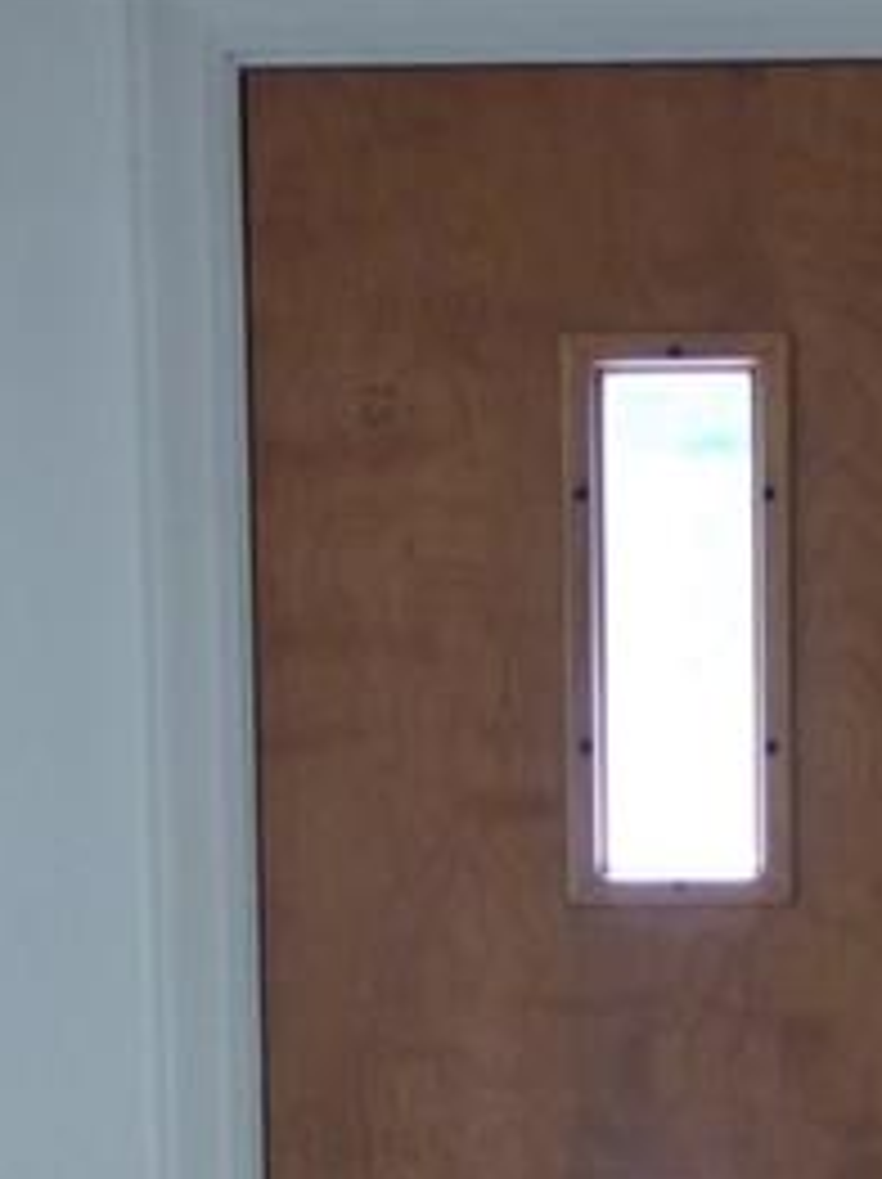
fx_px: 4492
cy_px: 1701
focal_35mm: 132
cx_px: 990
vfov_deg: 14.1
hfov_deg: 11.1
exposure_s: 1/50
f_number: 3.7
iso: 400
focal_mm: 7.79
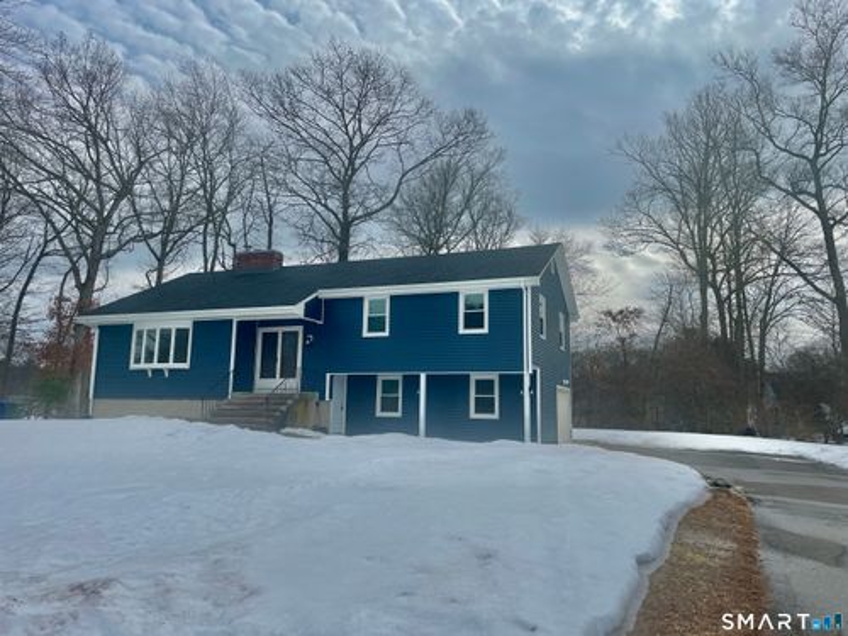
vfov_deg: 53.1
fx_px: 637
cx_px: 424
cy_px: 318
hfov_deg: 67.3
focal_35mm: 26
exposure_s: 1/8403
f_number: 1.6
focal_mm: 4.2
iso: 32
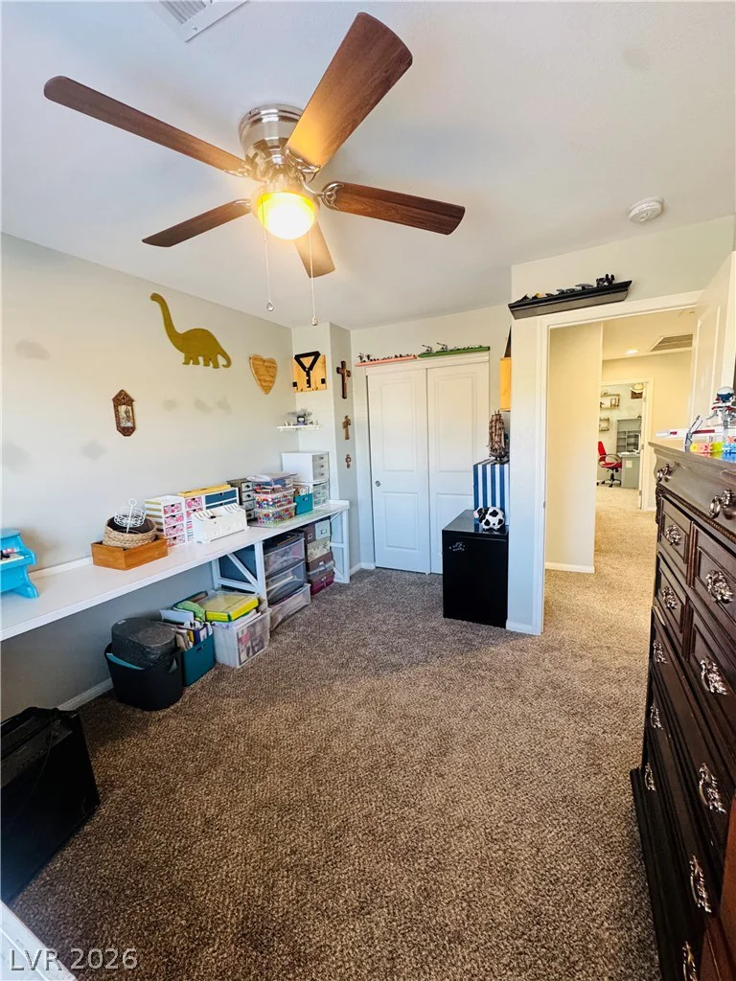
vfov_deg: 102.1
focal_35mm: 14
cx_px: 368
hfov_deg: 85.7
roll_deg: +2.6
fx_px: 397
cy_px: 490
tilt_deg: -8.7
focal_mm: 2.22
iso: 250
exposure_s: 1/60
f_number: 2.2
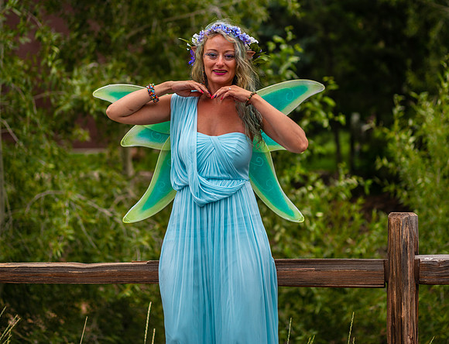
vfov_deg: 20.6
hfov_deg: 26.8
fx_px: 944
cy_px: 138
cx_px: 229
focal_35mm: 72
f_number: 1.8
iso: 200
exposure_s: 1/200
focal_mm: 55
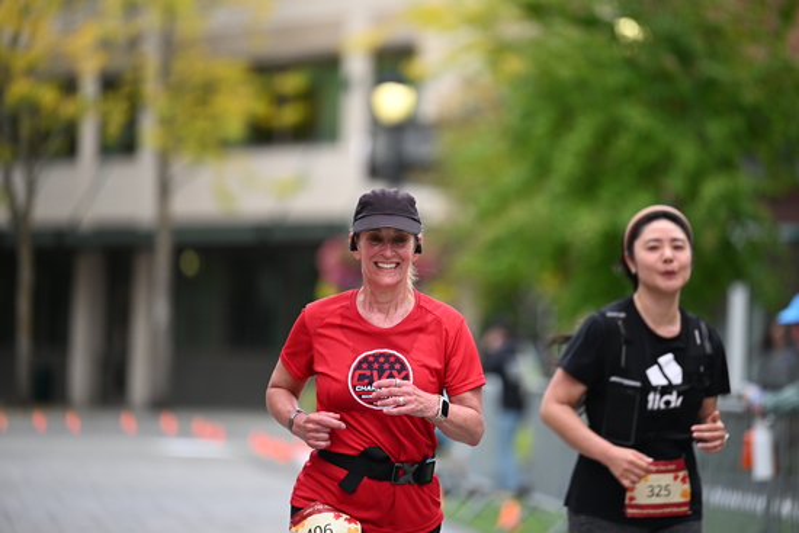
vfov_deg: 6.9
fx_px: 4440
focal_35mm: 200
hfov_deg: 10.3
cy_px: 266
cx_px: 400
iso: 640
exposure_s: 1/1600
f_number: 2.8
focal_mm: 200
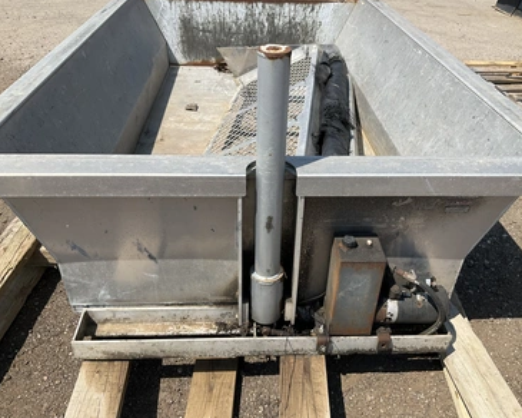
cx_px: 273
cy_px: 208
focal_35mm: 31
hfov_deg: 57.2
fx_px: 479
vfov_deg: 47.1
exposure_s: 1/1626
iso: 25
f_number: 1.8
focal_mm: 3
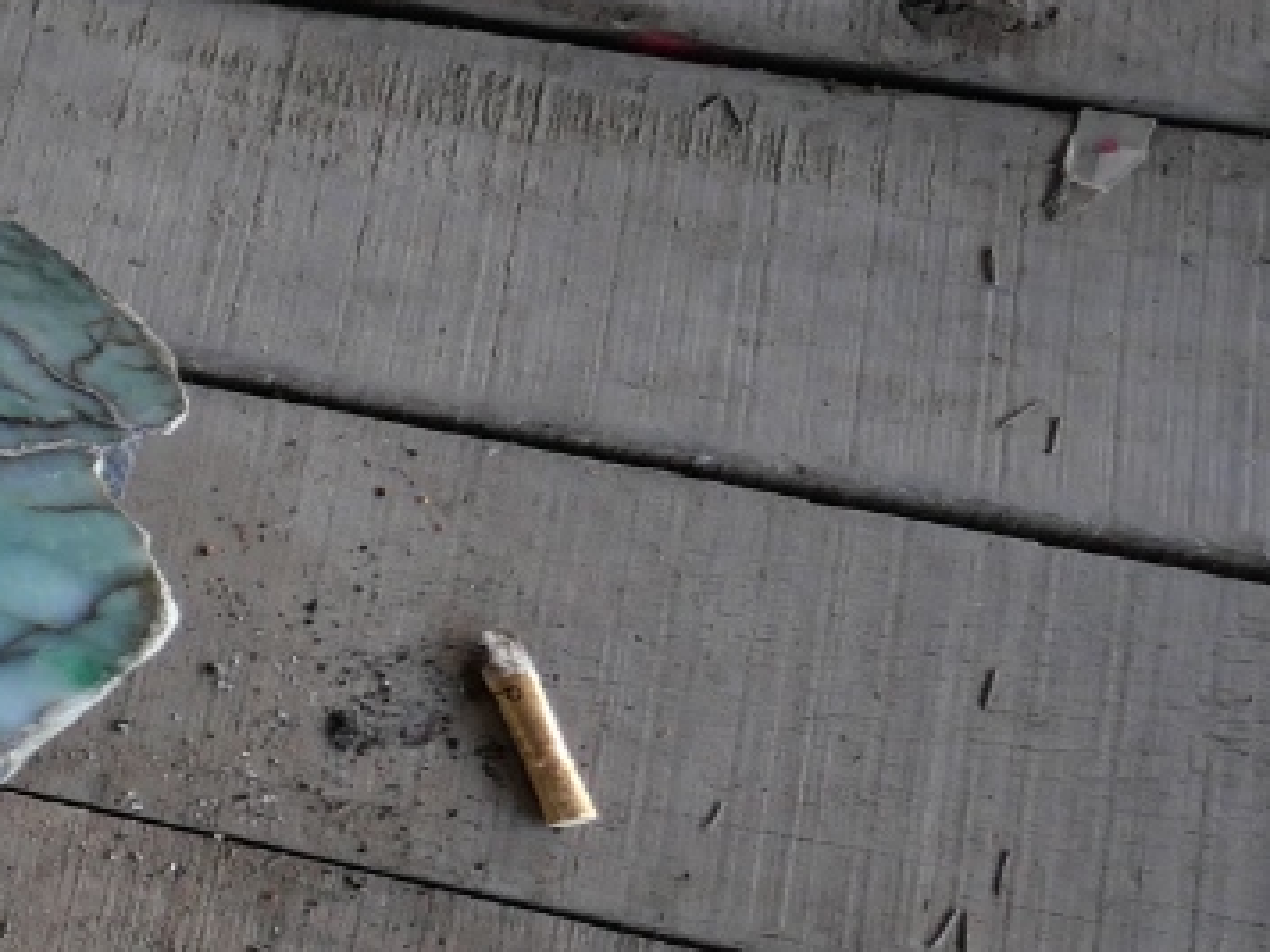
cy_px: 667
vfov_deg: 18.1
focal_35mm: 81
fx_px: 2972
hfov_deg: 18.2
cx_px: -1109
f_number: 1.7
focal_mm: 9
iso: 500
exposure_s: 1/125
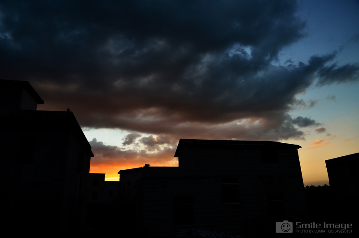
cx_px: 180
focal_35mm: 24
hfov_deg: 73.8
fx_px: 239
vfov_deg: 52.9
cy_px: 119
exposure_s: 1/125
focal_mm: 16
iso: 100
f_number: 8
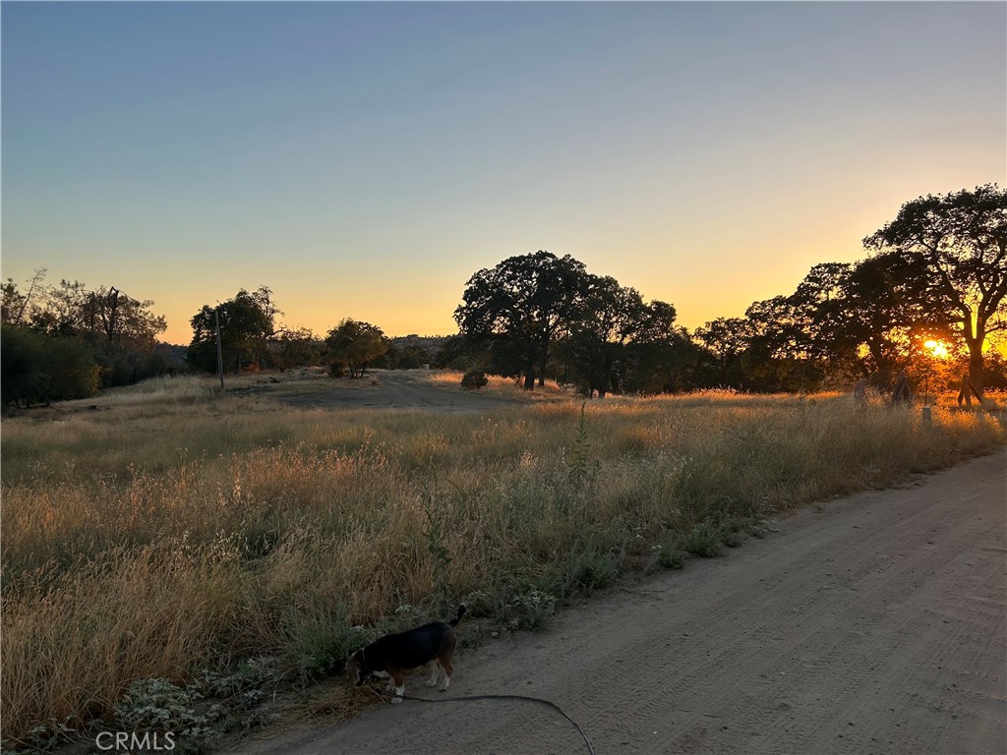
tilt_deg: -2.2
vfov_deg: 53.1
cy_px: 378
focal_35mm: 26
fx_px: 756
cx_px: 504
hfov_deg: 67.3
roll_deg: -2.4
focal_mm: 5.7
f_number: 1.5
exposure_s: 1/1000
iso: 50
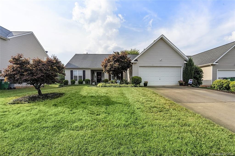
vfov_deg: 73.7
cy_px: 78
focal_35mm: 16
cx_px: 118
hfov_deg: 96.8
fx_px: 104
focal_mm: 16
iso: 100
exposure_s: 1/80
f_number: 10
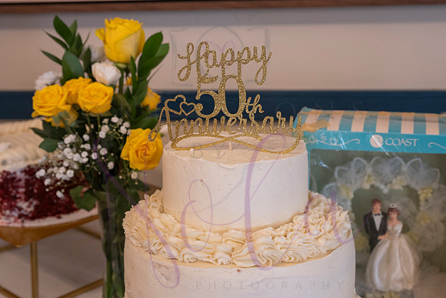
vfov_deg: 24.7
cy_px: 149
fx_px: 678
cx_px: 228
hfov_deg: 36.4
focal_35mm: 55
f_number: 6.3
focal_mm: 53
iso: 1600
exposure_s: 1/40
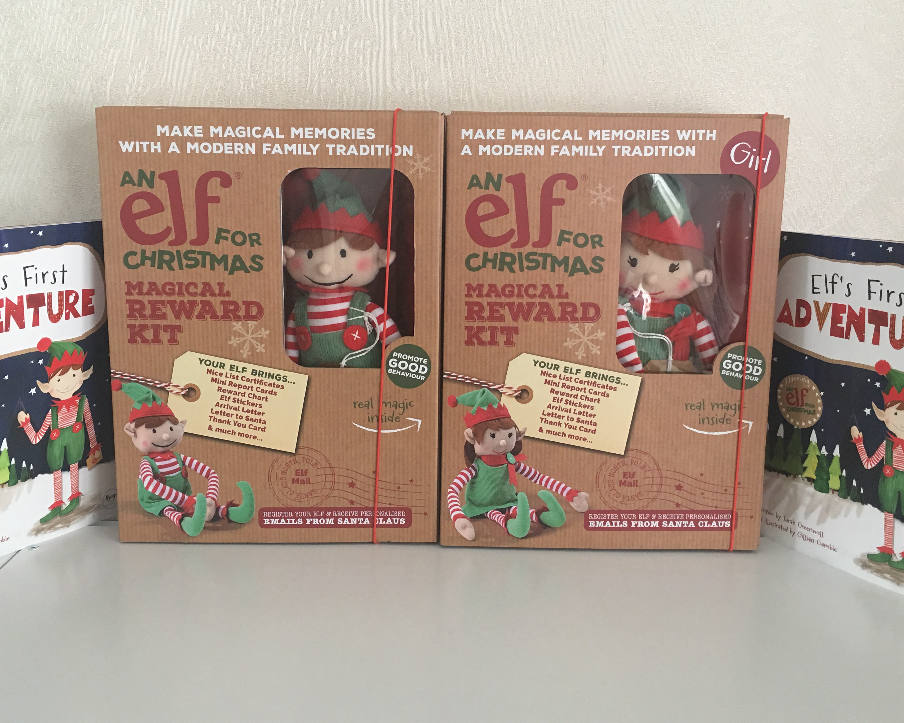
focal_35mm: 36
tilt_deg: -10.3
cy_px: 365
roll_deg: -1.5
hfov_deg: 50.3
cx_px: 446
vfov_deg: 41.2
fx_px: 963
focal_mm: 4.15
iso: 64
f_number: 2.2
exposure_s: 1/17
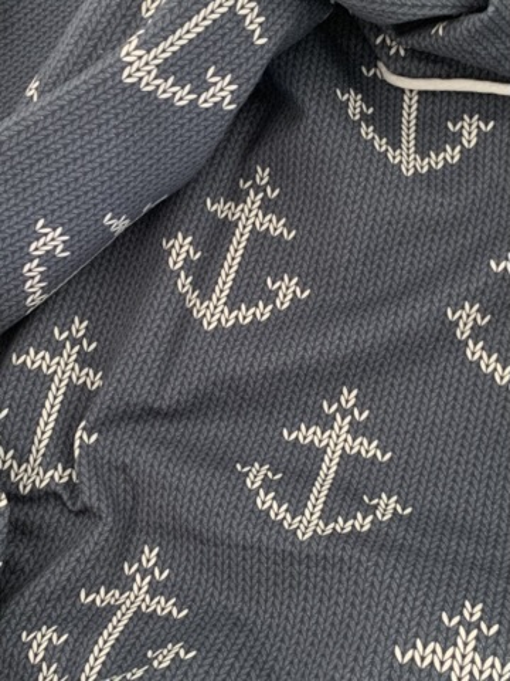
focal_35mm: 26
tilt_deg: -76.1
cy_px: 340
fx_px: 511
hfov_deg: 53.1
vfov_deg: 67.3
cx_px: 255
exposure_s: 1/52
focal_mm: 4.25
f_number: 1.8
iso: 400
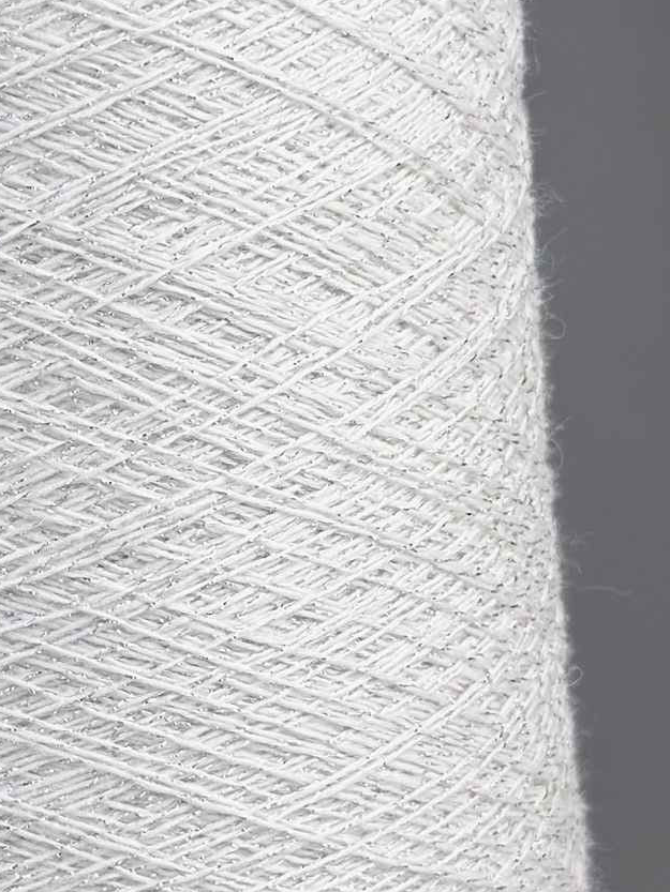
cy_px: 542
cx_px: 36
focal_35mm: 59
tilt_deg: -4.0
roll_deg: -1.0
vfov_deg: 32.6
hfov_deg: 24.0
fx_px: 1522
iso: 64
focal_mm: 6.76
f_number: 1.78
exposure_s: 1/887
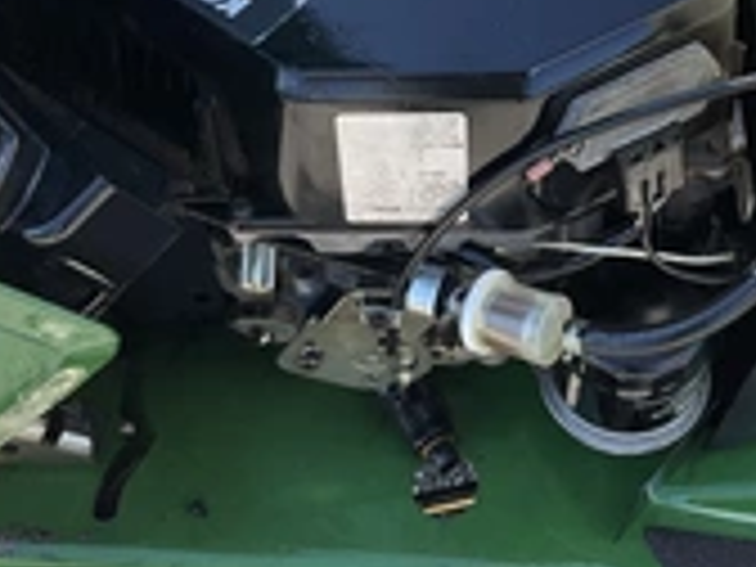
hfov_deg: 27.7
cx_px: 580
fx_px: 1507
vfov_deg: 20.7
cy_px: 27
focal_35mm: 69
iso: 25
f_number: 1.8
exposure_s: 1/912
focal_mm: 3
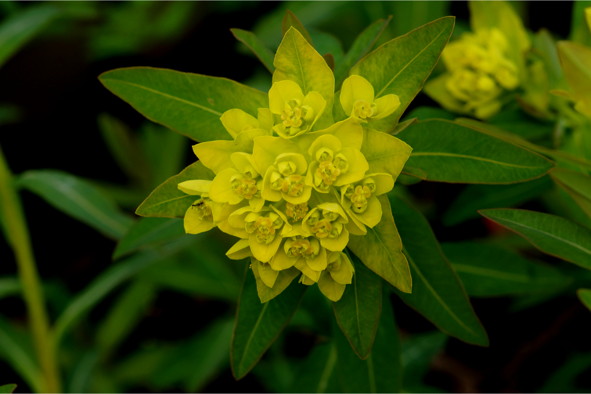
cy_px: 197
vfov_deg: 9.1
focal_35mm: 150
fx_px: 2462
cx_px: 296
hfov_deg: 13.7
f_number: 8
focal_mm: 100
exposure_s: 1/160
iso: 200
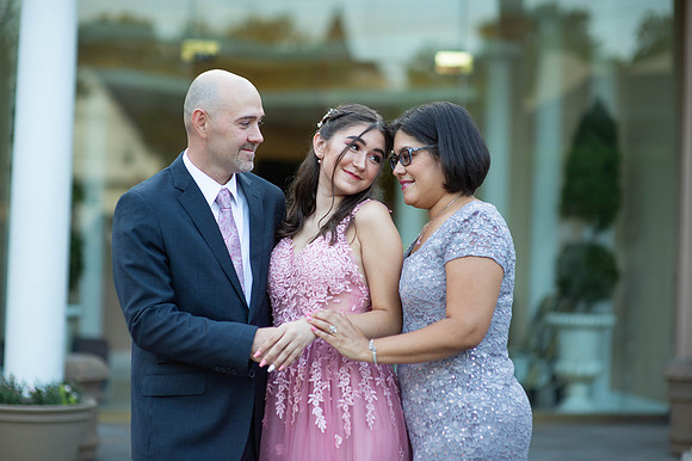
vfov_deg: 16.1
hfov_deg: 23.9
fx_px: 1633
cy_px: 230
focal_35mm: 85
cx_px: 346
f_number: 2
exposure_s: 1/500
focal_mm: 85
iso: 250
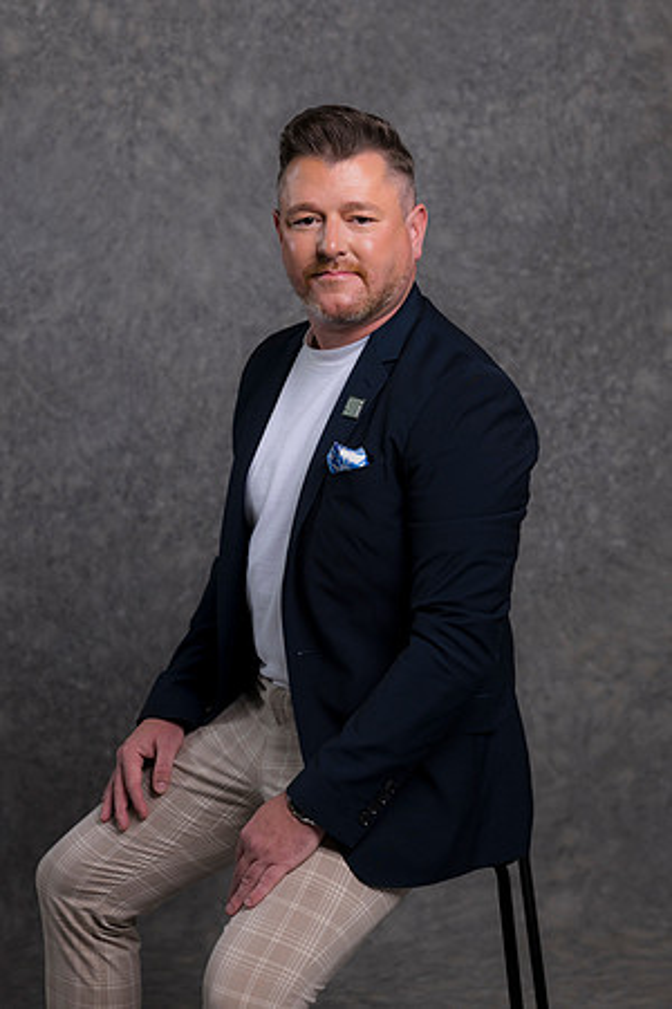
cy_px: 504
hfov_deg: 16.1
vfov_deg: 23.9
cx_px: 336
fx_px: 2380
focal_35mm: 85
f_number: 5
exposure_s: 1/200
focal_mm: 85
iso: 100
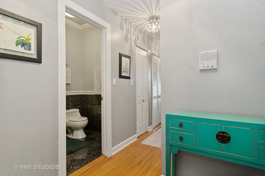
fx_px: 132
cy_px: 88
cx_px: 132
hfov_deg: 90.1
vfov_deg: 67.2
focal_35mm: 18
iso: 200
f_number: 8
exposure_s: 1/2.5
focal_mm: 12
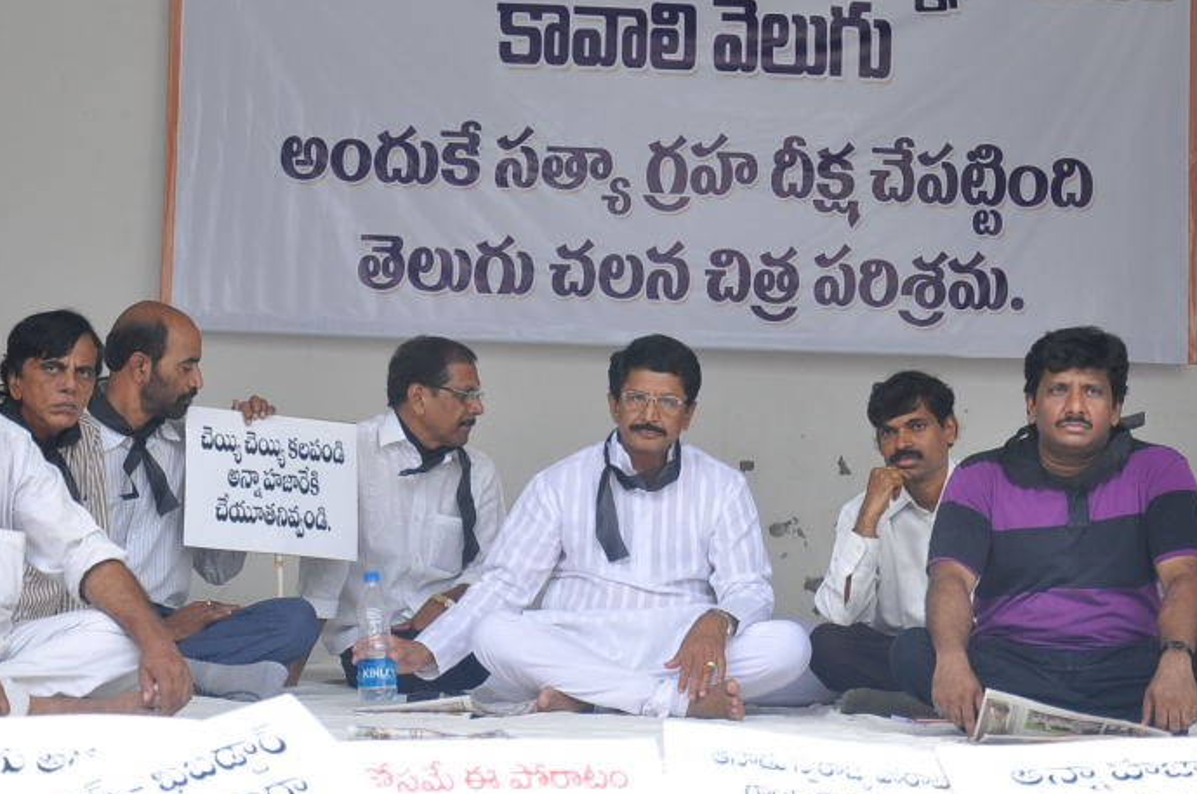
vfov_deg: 11.8
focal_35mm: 116
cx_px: 606
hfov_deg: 17.7
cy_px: 365
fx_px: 3851
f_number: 5.6
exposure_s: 1/160
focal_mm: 52
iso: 250
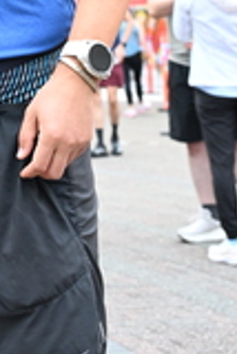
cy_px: -177
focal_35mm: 119
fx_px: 1170
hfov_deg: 11.1
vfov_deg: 15.8
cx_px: -130
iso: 2000
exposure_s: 1/160
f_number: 4
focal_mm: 34.5
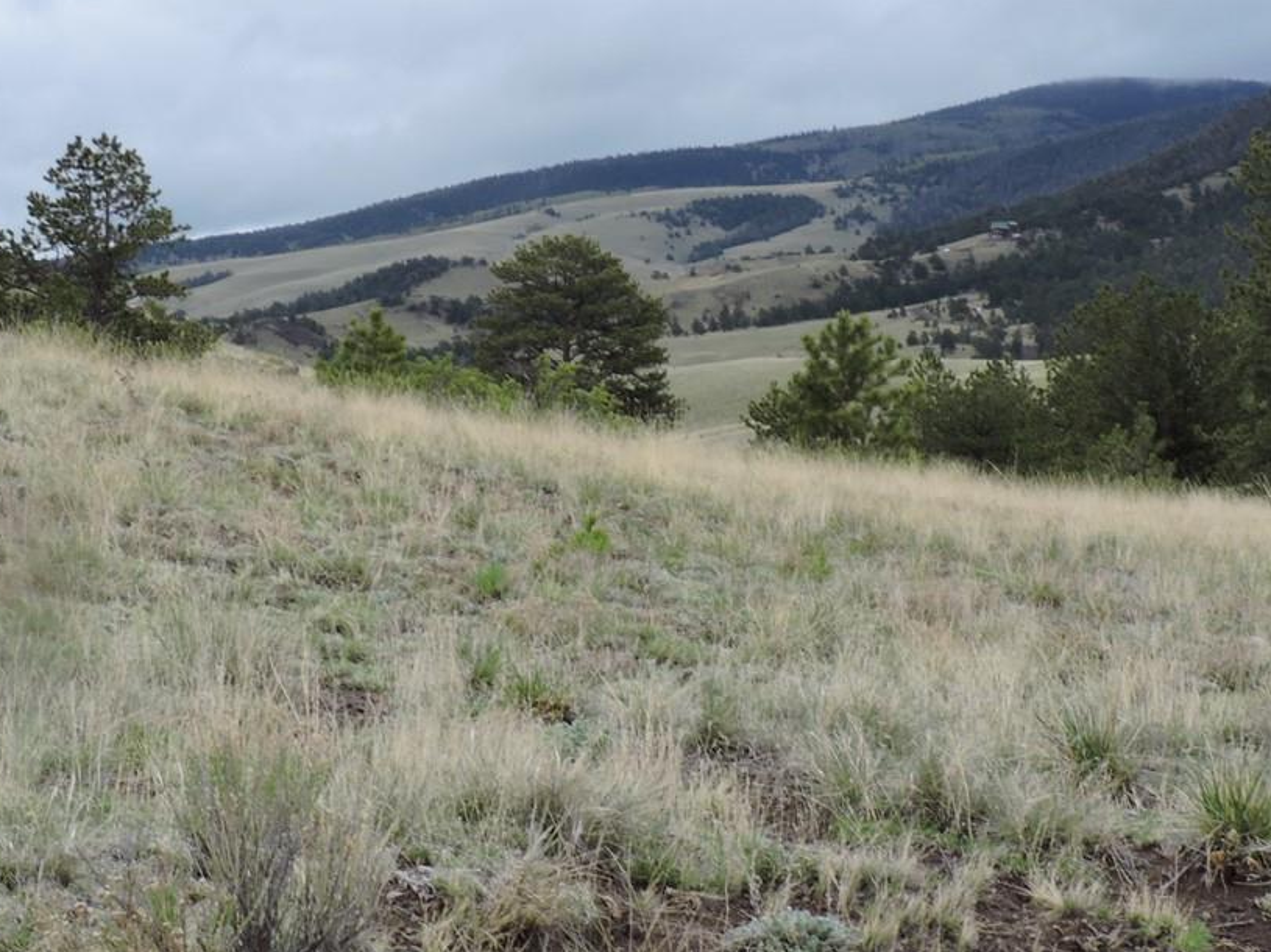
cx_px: 575
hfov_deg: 18.2
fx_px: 3965
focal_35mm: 108
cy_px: 447
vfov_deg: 13.7
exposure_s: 1/60
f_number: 8.2
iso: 100
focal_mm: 9.8
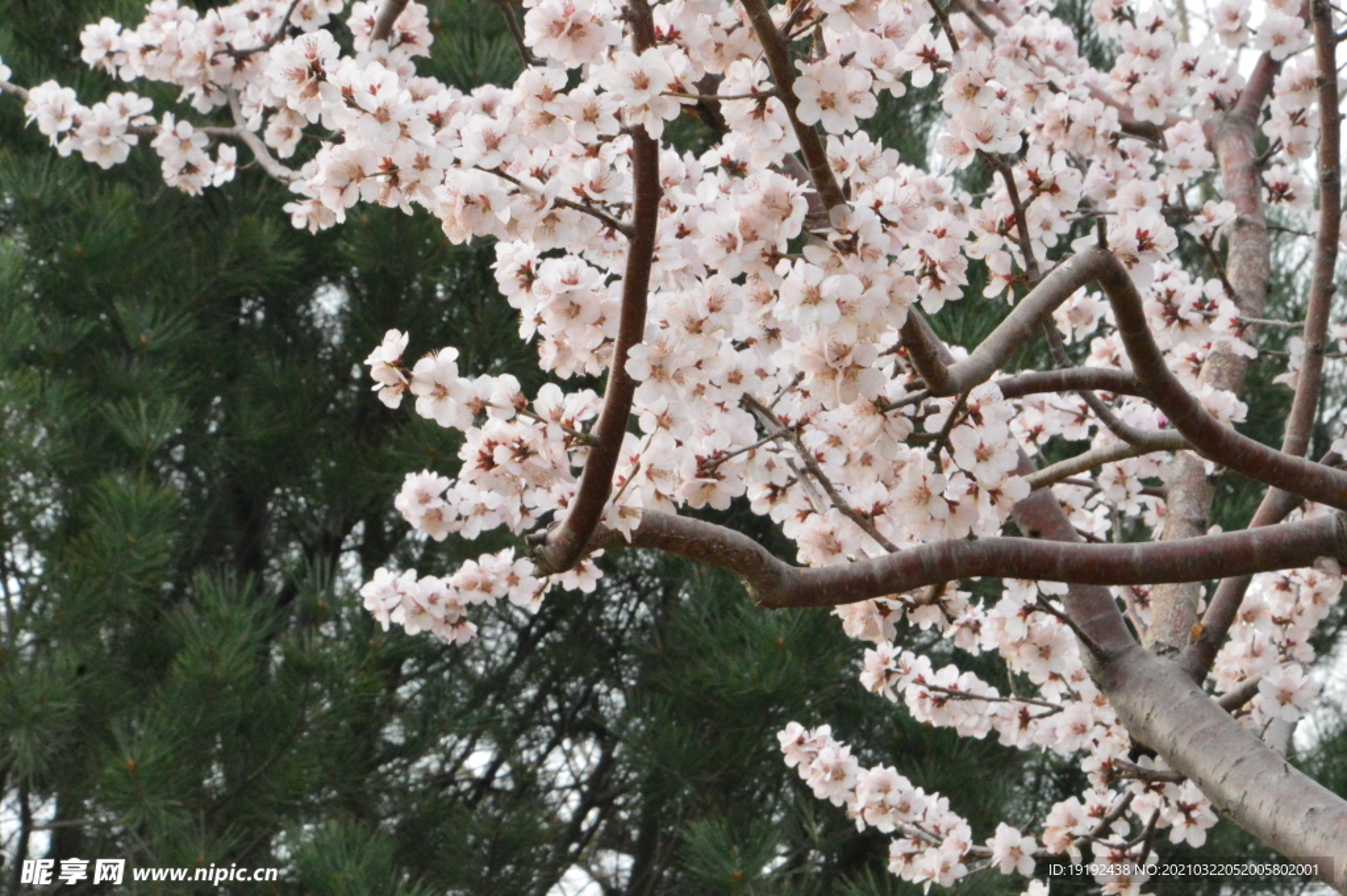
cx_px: 674
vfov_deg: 6.8
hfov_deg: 10.2
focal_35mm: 202
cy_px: 448
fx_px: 7571
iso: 6400
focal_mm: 135
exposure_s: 1/250
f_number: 32
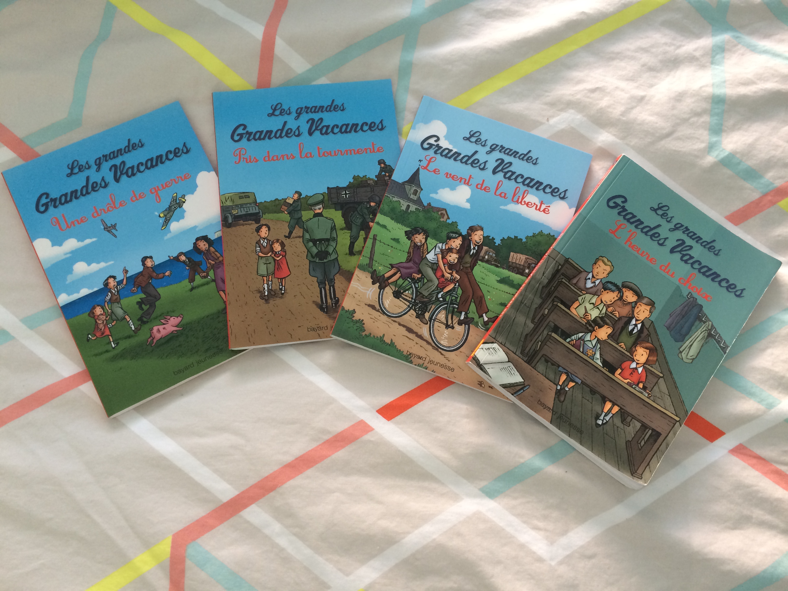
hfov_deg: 61.7
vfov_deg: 48.2
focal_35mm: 29
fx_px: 660
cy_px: 296
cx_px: 394
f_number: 2.2
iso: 100
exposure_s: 1/33
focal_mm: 4.15
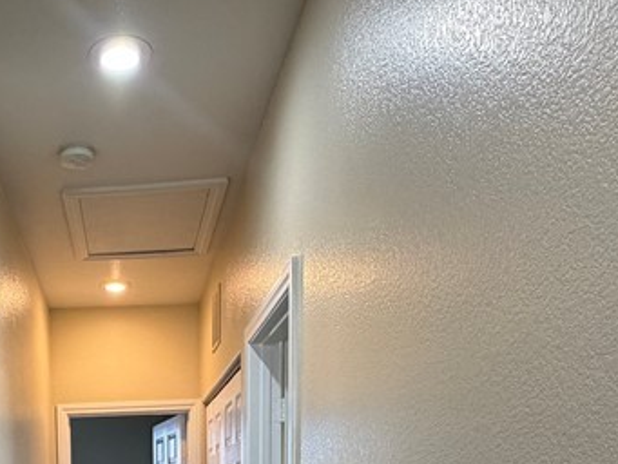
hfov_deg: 41.4
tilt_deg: -4.7
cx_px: 67
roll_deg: +1.3
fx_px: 750
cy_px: 580
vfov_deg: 28.9
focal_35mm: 42
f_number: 2.2
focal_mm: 2.22
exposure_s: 1/60
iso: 200
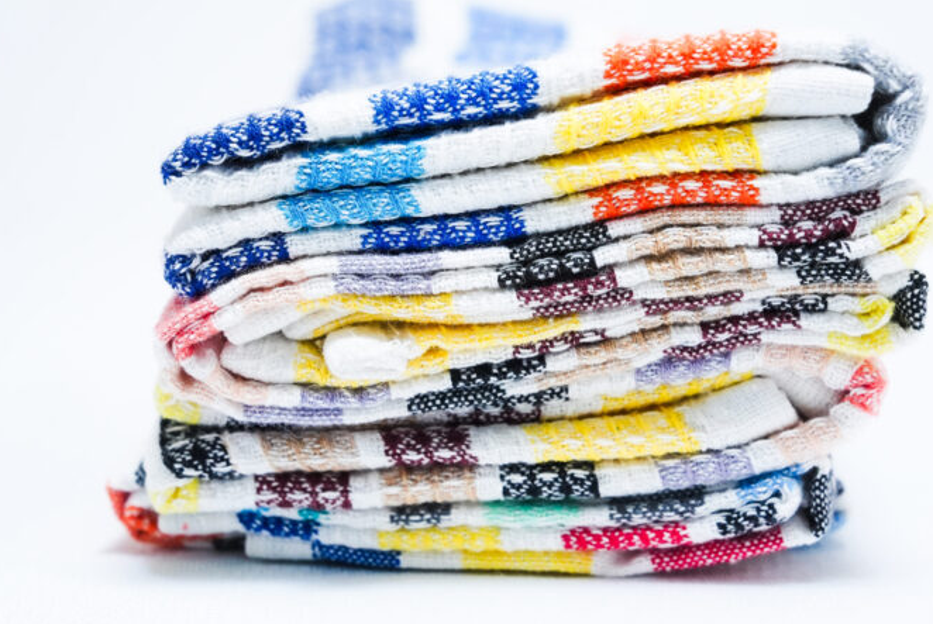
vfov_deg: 18.5
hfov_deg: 27.3
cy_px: 306
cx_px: 475
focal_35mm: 74
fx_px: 1920
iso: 3200
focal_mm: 70
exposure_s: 1/200
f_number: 8
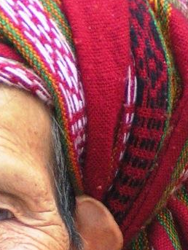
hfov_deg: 3.0
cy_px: 307
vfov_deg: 4.0
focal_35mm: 489
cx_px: -44
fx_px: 3534
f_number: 3.5
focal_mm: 25.1
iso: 160
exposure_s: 1/200
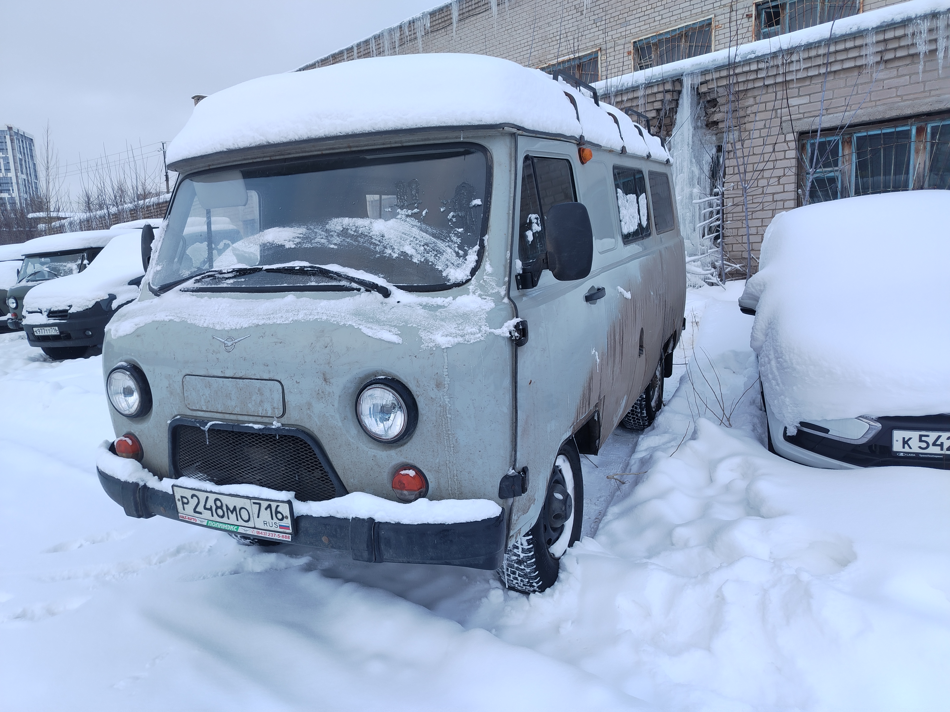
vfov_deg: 56.8
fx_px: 659
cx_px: 475
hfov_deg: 71.6
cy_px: 356
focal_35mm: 24
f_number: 1.75
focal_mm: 5.25
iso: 104
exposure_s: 1/100
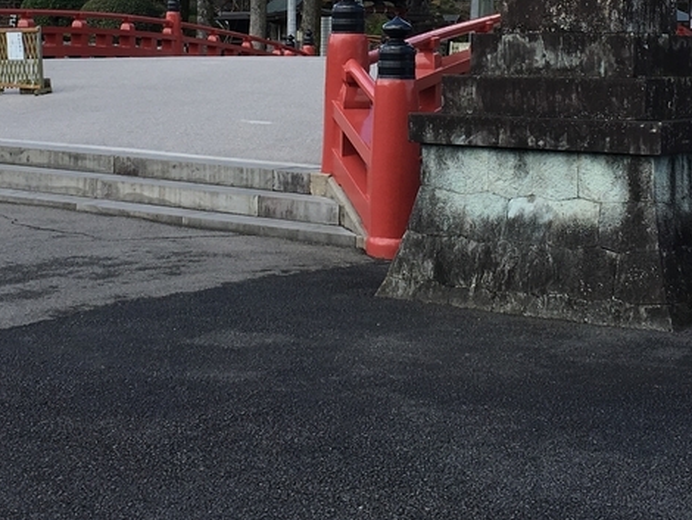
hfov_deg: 26.3
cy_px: -62
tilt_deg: +5.2
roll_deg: -0.9
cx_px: 411
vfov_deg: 19.1
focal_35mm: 74
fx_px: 1480
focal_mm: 4.15
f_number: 2.2
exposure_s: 1/810
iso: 25
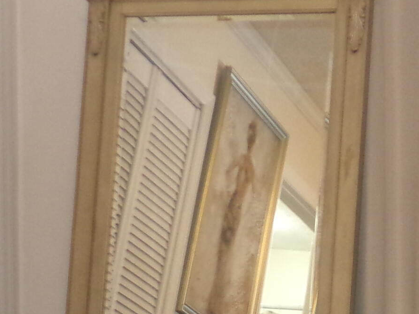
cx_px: 382
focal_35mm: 125
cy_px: 321
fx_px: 1513
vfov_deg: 11.7
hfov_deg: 15.6
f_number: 4
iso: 380
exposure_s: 1/34
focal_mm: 6.6
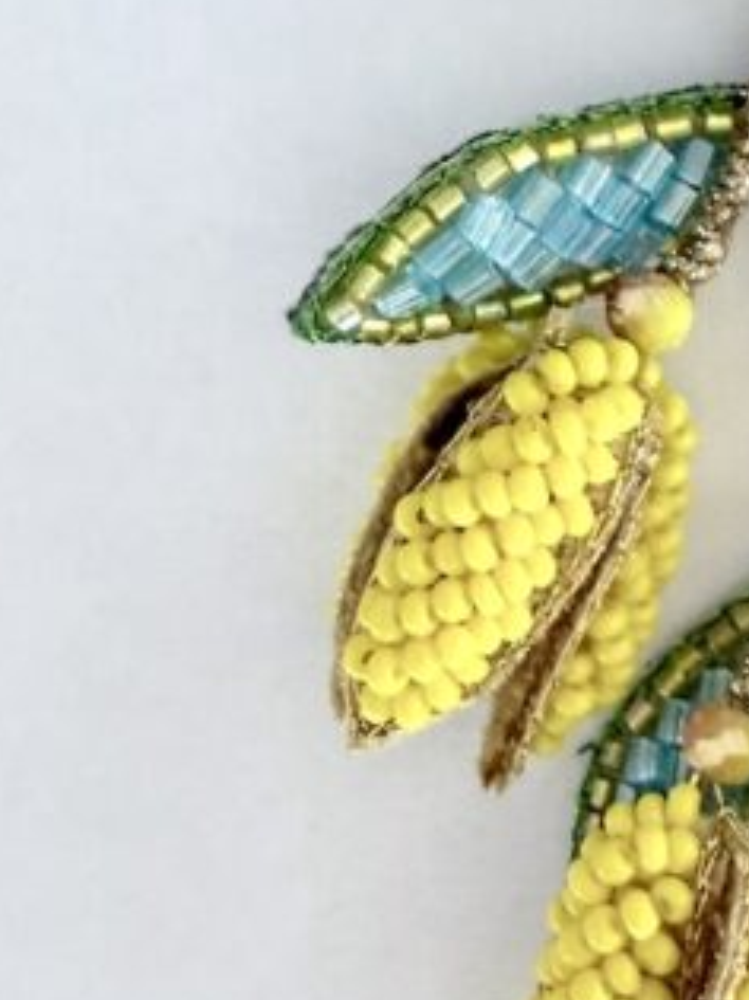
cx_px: 968
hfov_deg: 17.7
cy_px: 330
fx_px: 2252
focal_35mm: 78
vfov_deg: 24.9
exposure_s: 1/108
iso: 320
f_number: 2.2
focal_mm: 2.22
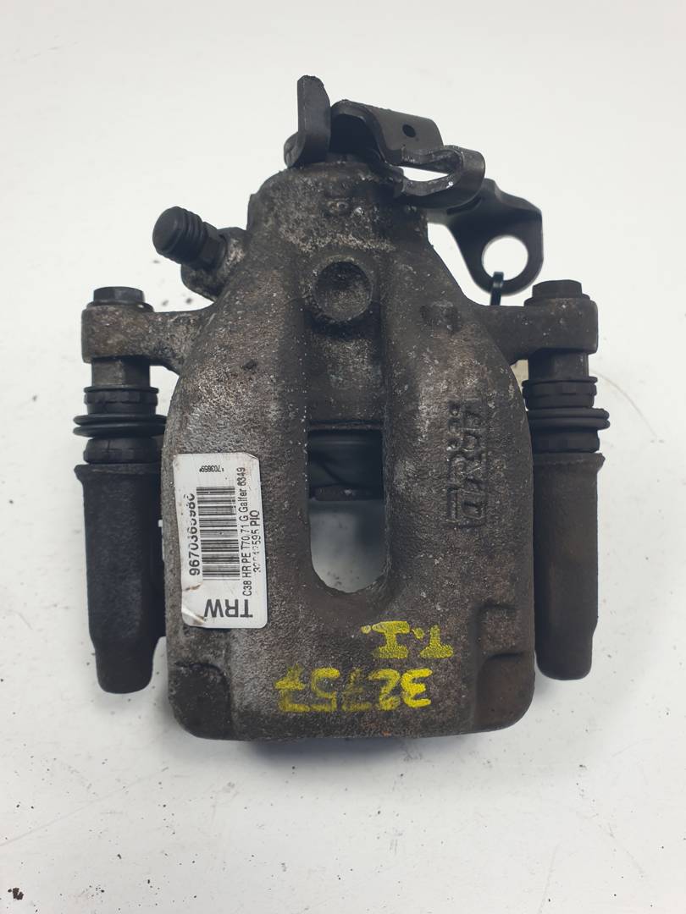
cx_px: 343
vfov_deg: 67.3
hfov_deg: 53.1
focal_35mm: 26
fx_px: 687
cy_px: 457
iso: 50
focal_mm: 4.3
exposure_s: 1/175
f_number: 2.4
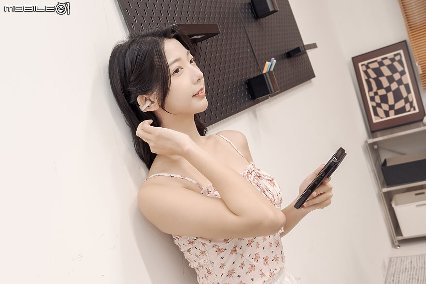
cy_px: 142
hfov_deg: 53.1
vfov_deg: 36.9
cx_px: 213
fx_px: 426
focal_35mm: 36
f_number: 4
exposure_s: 1/100
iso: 1000
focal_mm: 24
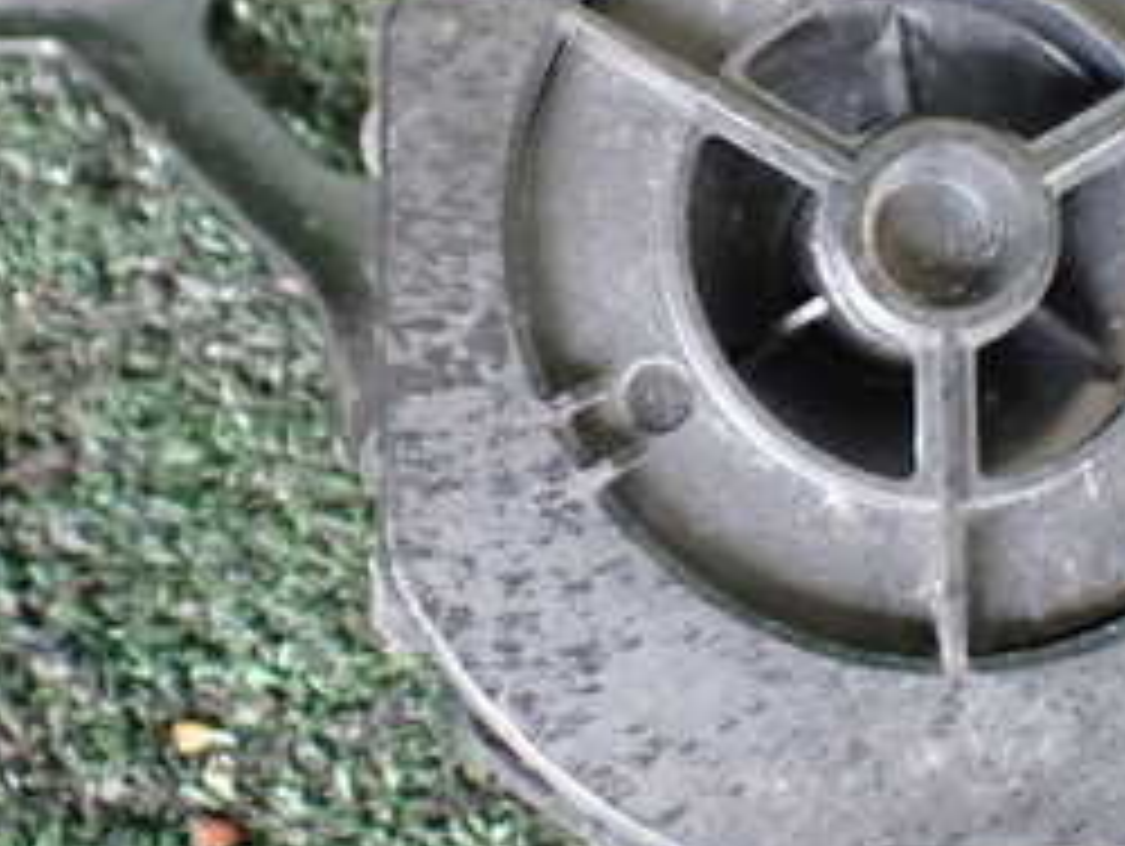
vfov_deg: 20.4
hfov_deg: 27.0
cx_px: 666
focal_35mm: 72
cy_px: 297
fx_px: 2342
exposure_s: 1/100
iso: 800
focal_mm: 5.4
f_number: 2.3
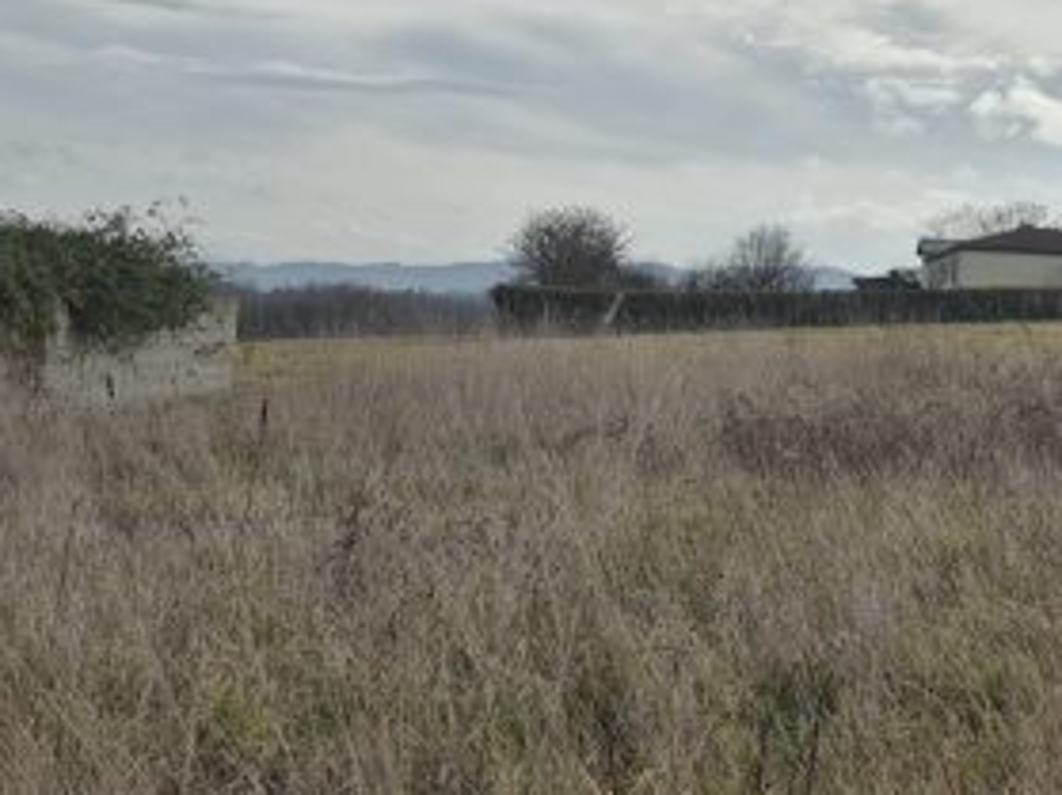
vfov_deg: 22.1
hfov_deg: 28.0
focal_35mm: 66
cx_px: 1001
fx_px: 2024
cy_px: 217
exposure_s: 1/3856
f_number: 1.8
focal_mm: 5.4
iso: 25
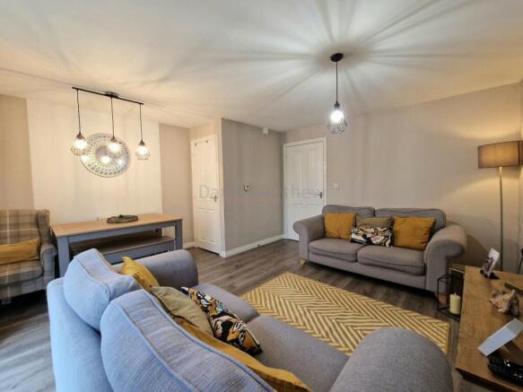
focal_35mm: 13
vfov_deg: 89.9
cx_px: 262
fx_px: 196
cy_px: 196
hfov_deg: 106.2
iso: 160
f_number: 2.2
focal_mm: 2.2
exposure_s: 1/50
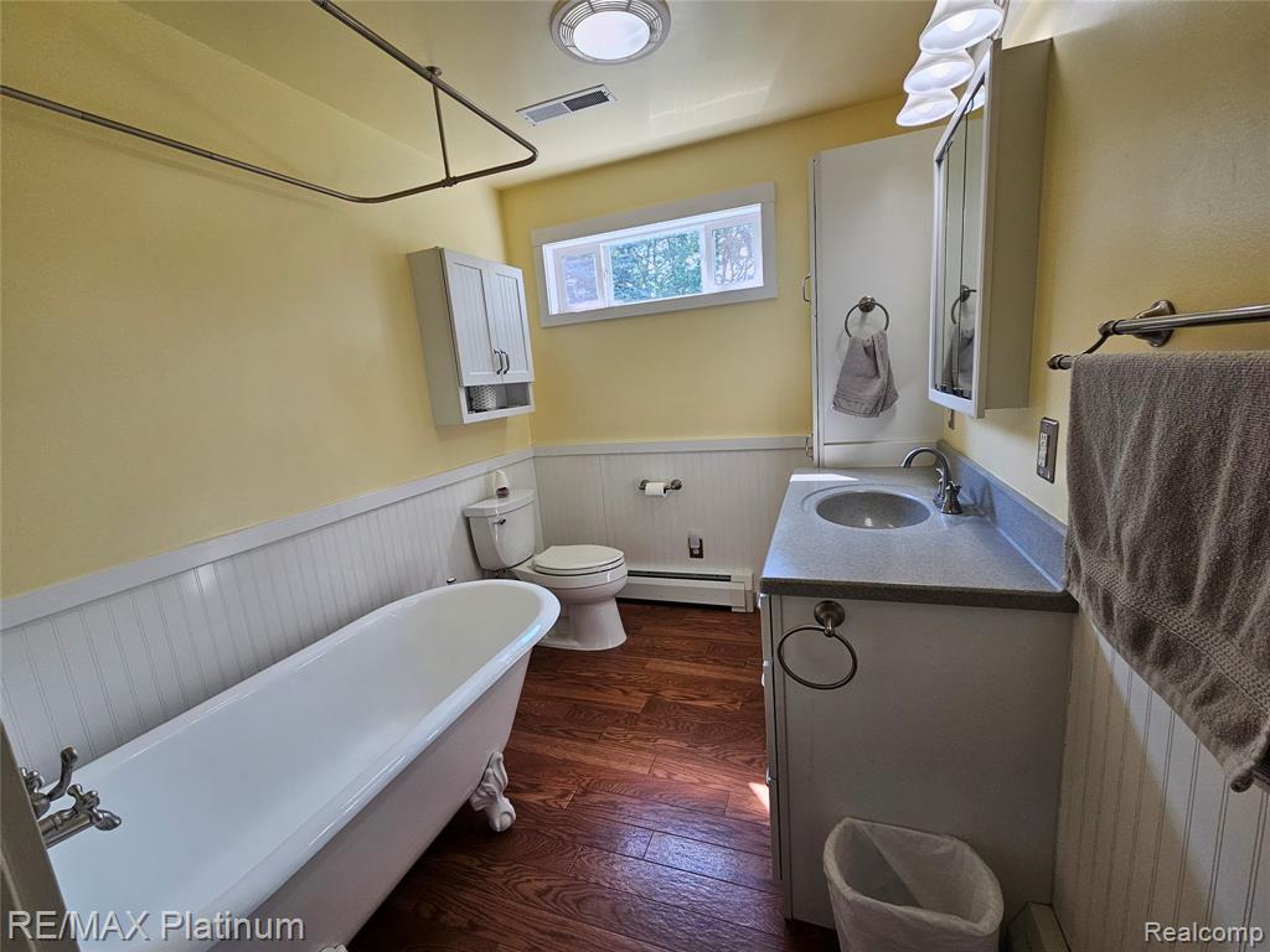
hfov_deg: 106.2
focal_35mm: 13
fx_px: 477
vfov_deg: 89.9
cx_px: 635
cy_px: 476
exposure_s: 1/120
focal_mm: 2.2
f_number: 2.2
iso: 100
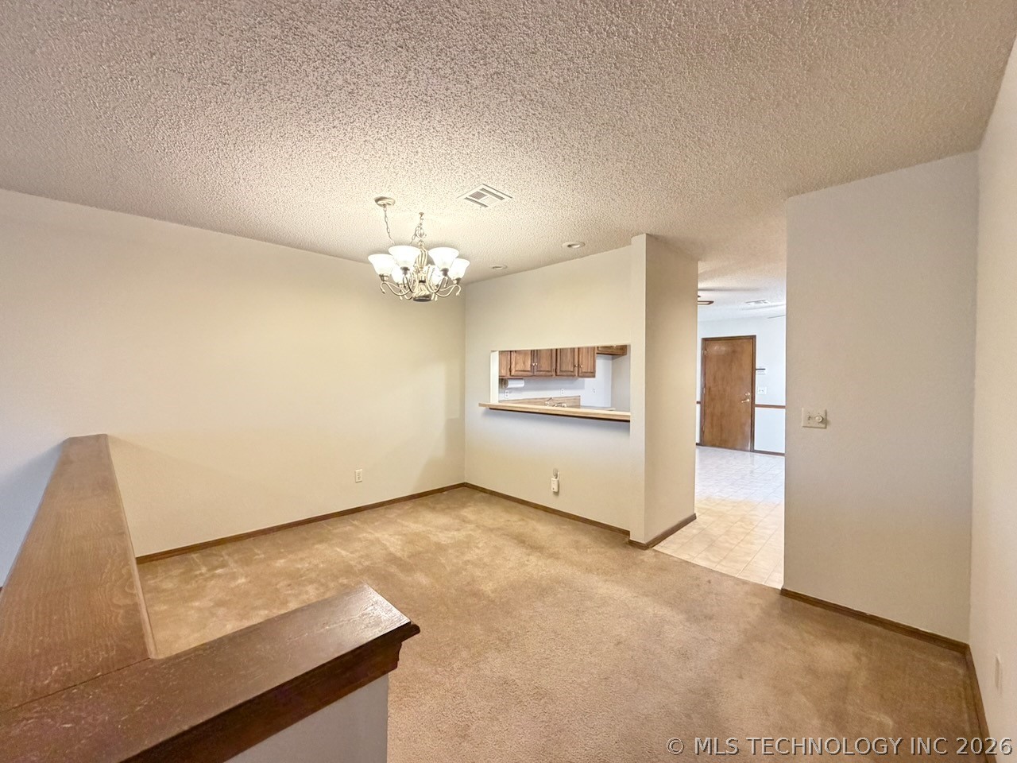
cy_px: 382
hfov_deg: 102.1
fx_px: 411
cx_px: 508
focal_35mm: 14
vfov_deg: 85.7
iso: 500
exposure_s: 1/60
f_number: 2.2
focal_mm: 2.22
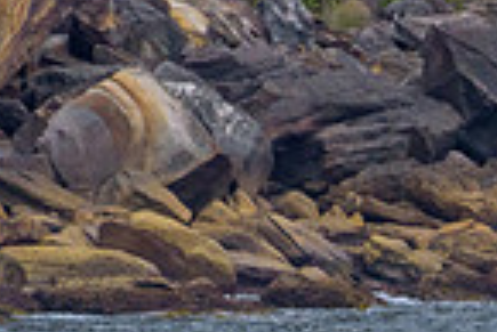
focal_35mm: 2450
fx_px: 33857
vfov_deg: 0.6
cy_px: 515
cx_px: 889
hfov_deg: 0.8
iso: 640
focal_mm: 500
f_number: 5.6
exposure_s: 1/2000
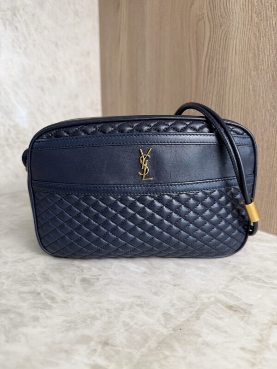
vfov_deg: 71.6
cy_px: 184
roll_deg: -0.1
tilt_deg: -12.4
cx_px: 138
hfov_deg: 56.8
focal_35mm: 24
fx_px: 256
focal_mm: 6.76
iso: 100
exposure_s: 1/120
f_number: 1.78
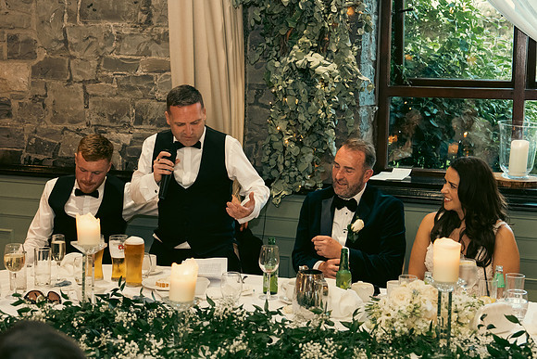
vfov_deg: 22.3
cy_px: 180
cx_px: 268
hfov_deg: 32.9
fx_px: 910
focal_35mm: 61
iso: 2500
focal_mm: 41
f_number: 3.5
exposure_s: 1/160
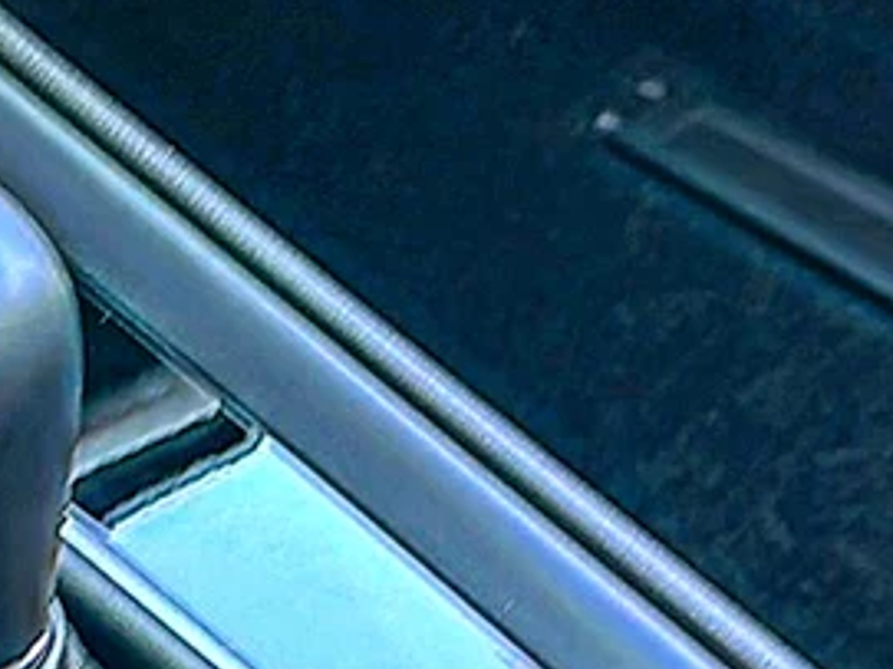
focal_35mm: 111
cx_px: -82
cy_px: 855
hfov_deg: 17.2
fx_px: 2862
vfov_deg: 12.9
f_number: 1.78
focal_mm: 6.86
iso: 80
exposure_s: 1/41
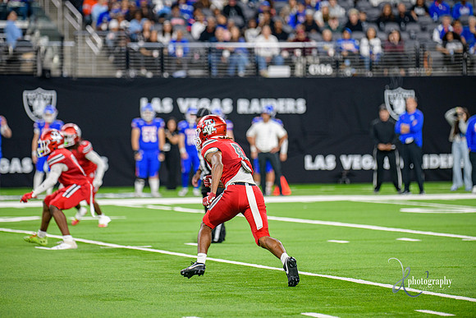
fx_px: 2909
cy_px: 159
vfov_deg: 6.2
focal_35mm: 220
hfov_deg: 9.4
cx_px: 238
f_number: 2.8
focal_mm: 220
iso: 1000
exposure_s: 1/400
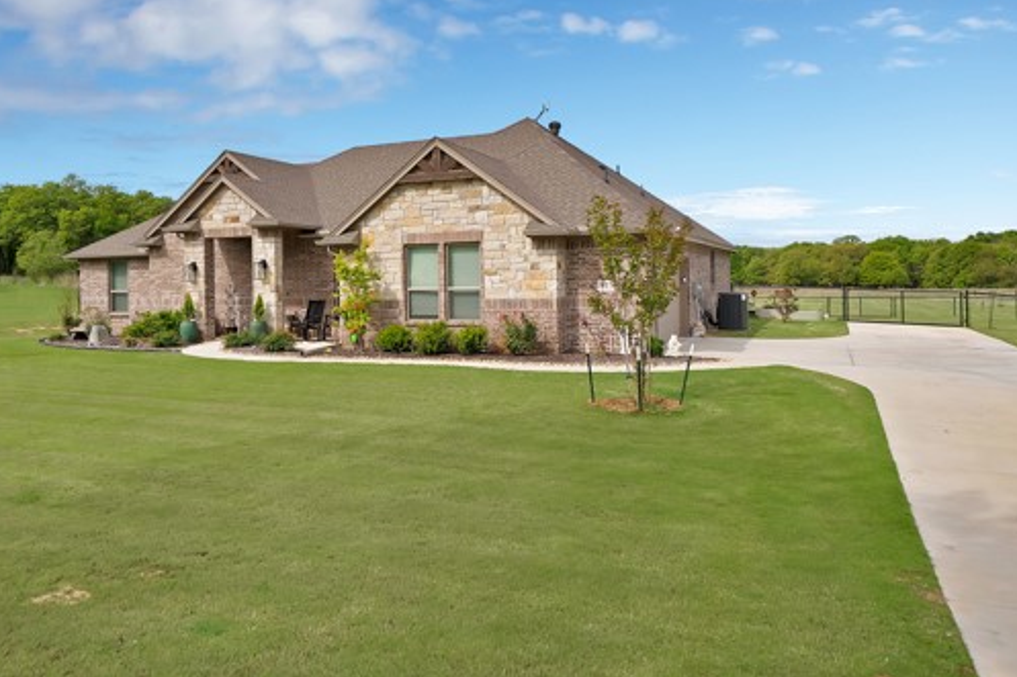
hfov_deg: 63.4
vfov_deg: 44.7
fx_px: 819
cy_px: 272
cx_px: 432
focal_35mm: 29
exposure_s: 1/320
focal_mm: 24
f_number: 9
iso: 640
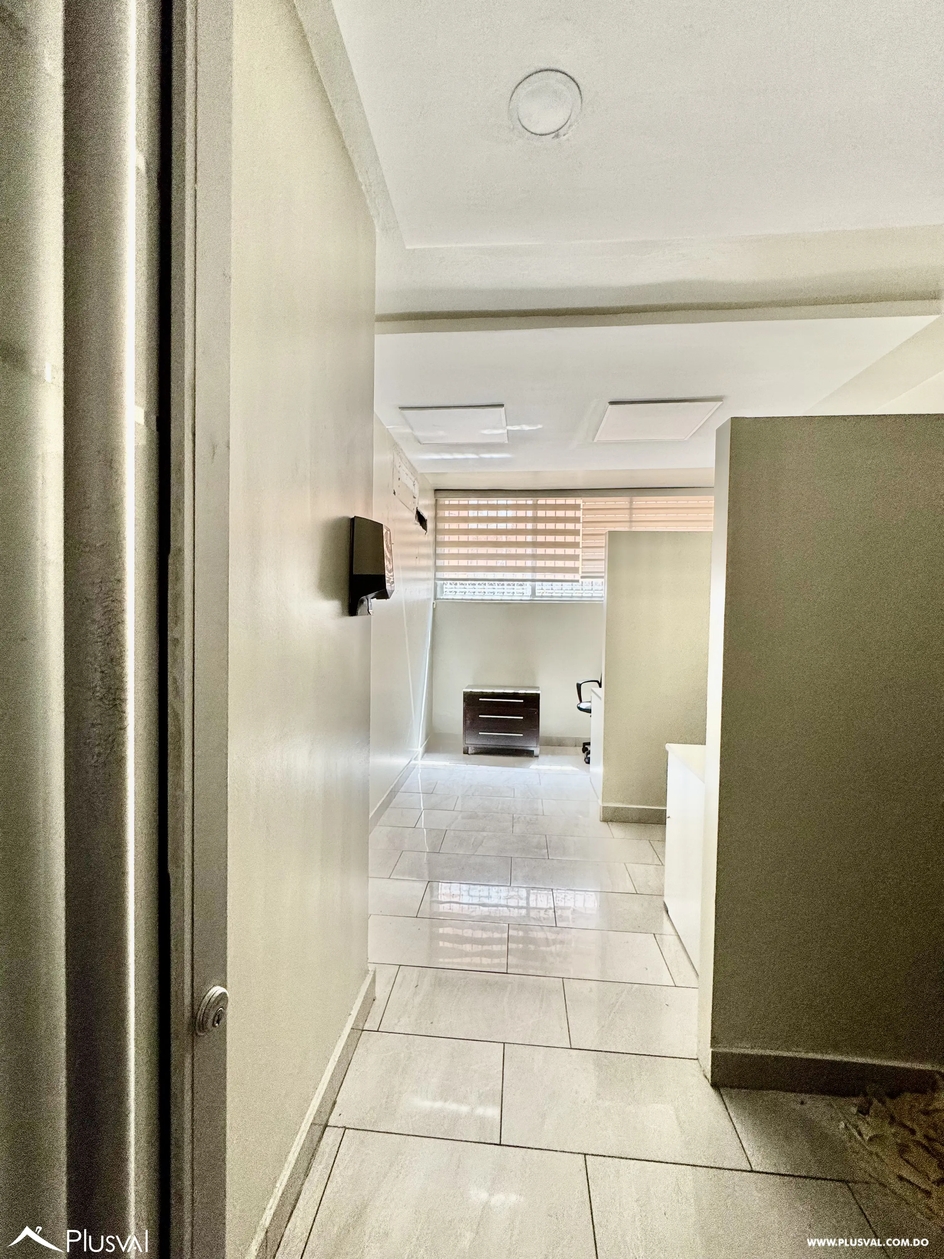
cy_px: 630
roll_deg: -1.0
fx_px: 509
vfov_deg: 102.1
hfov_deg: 85.7
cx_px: 472
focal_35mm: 14
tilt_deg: -2.8
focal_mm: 2.22
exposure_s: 1/99
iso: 160
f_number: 2.2
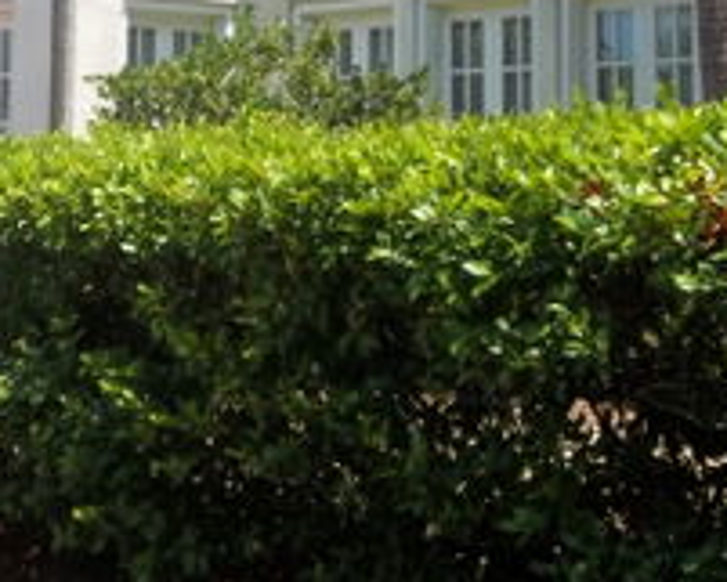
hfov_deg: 17.6
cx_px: 22
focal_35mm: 107
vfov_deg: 14.1
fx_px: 2303
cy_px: -58
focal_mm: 8.3
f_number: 3.7
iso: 64
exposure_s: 1/400
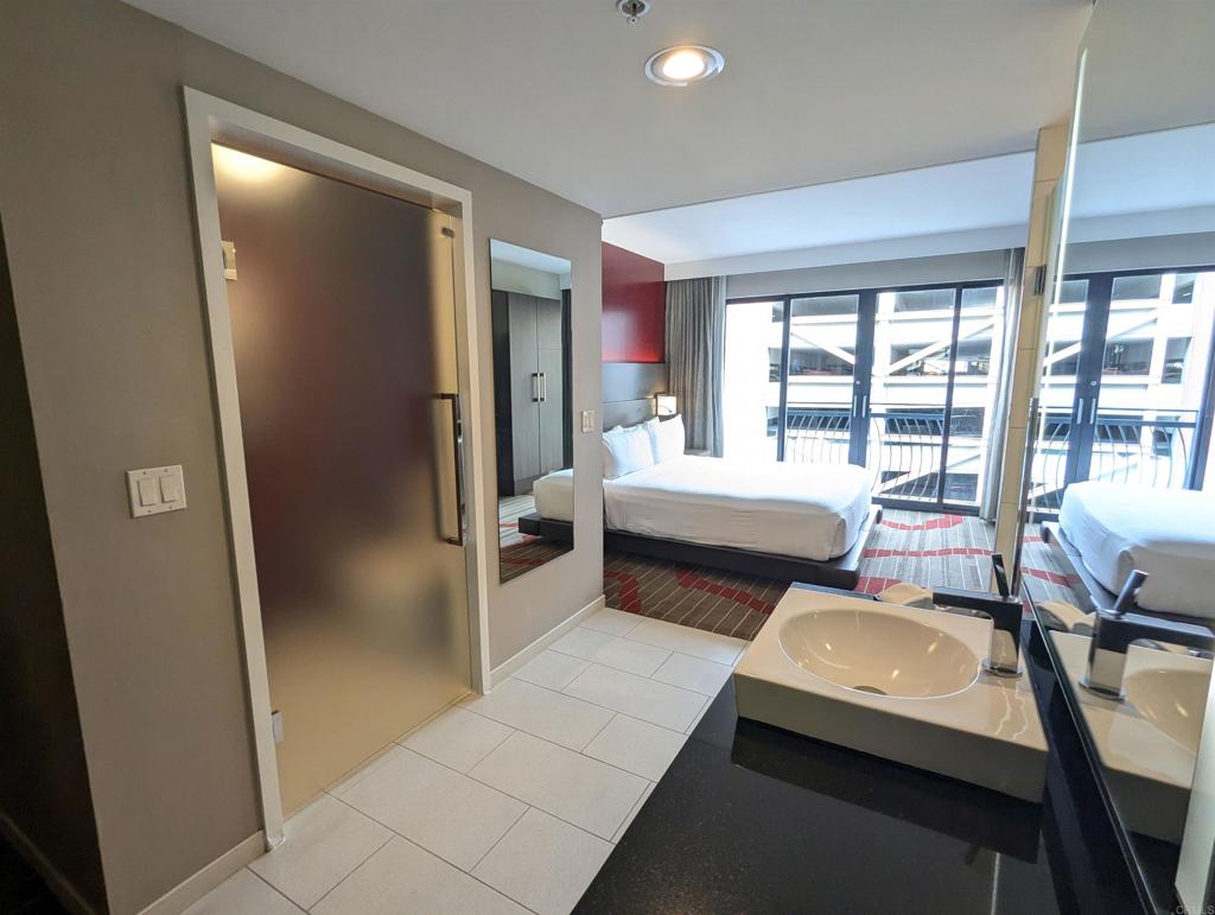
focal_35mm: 16
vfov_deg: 78.2
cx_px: 608
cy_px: 458
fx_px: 562
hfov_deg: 94.4
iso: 204
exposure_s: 1/120
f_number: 2.2
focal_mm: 2.35
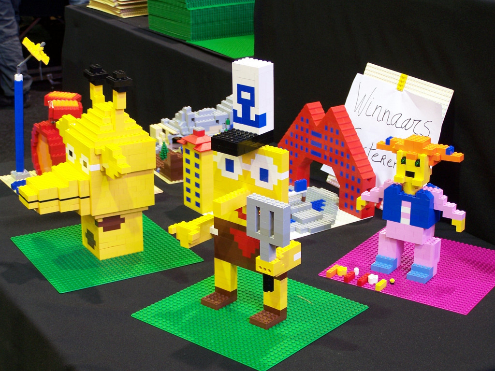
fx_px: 987
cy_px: 186
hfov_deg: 28.2
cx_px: 248
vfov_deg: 21.3
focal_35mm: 69
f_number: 3.2
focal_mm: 11.5
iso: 80
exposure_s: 1/3
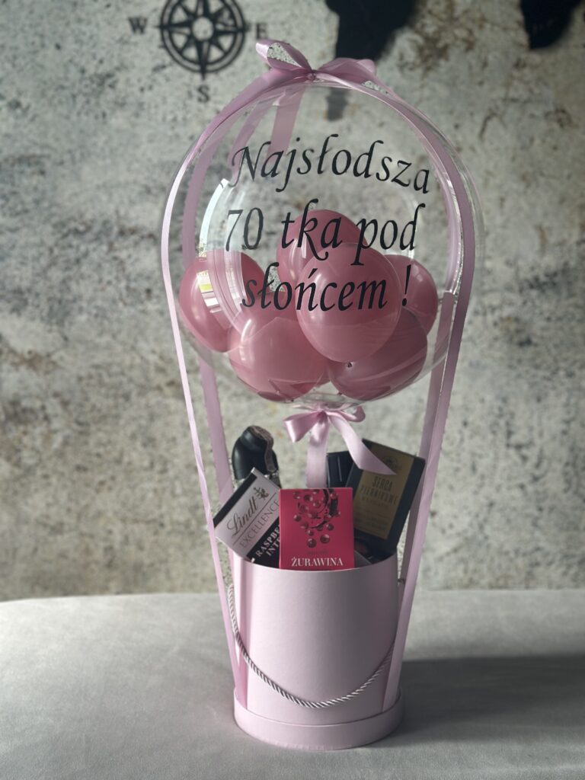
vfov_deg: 39.7
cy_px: 390
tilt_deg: -10.9
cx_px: 292
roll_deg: -2.6
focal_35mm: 48
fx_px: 1082
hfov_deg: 30.3
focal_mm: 6.86
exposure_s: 1/103
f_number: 1.78
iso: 125
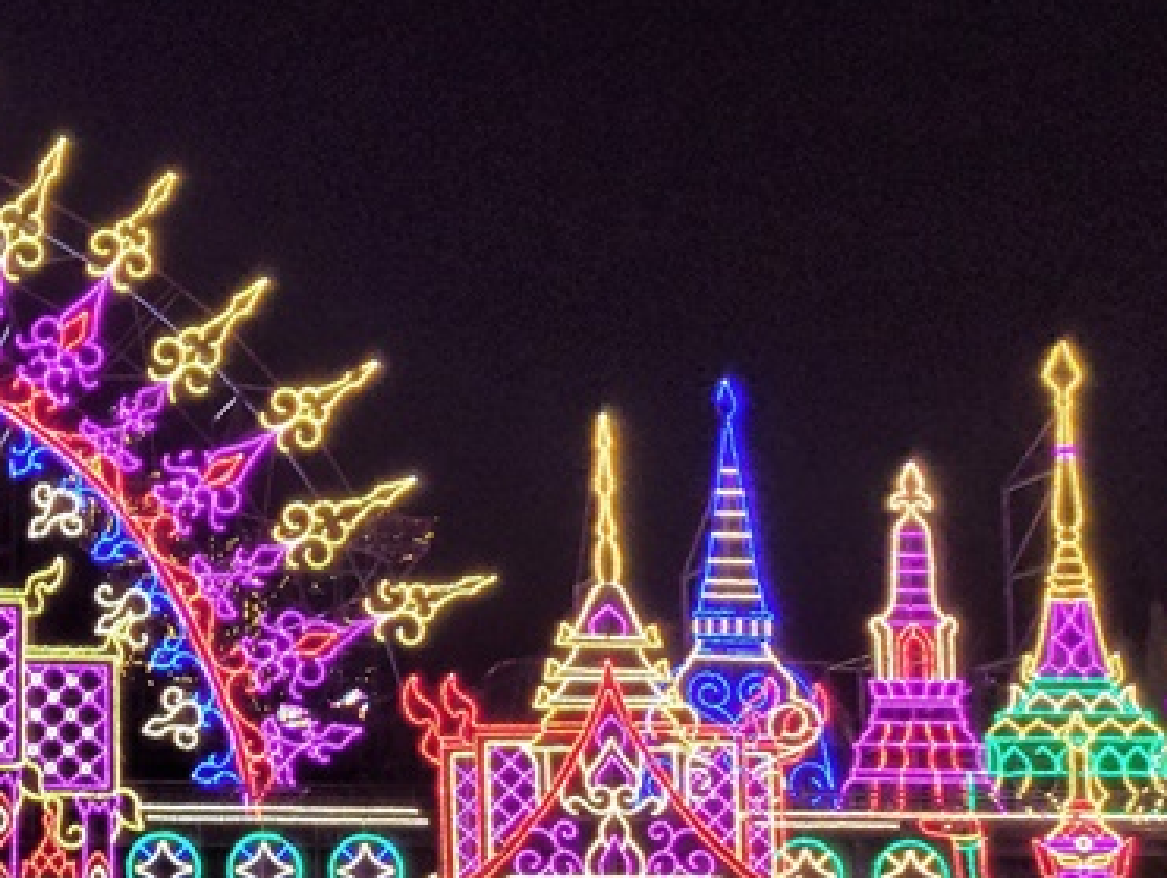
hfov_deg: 24.4
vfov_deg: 20.3
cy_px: 900
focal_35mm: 70
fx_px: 2362
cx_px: -333
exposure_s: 1/50
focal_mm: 5.4
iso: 200
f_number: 1.8
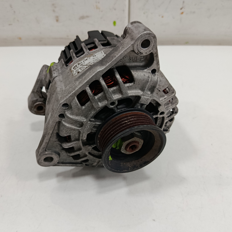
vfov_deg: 55.6
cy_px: 116
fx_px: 220
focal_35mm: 29
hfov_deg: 55.6
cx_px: 109
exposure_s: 1/100
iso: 1068
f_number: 1.7
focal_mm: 5.24
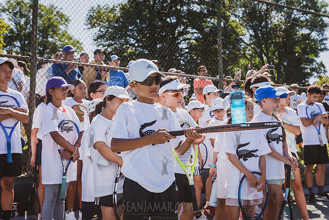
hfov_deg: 44.5
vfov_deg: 30.5
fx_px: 402
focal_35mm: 44
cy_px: 110
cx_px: 164
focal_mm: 44
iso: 200
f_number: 4
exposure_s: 1/1000
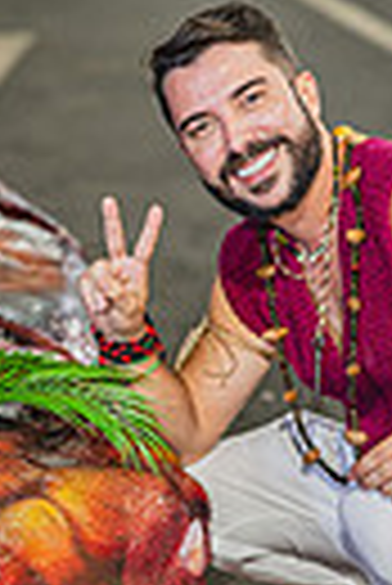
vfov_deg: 11.9
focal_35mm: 173
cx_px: 95
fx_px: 2818
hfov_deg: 7.9
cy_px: 270
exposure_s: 1/400
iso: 1600
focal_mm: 50
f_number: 1.6
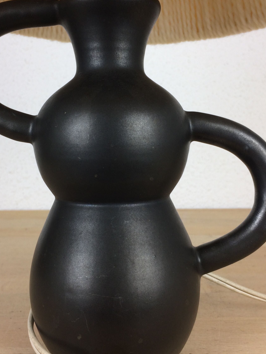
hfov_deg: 34.3
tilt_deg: -6.3
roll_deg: +2.4
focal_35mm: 42
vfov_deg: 44.7
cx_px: 115
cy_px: 160
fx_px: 430
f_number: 2.2
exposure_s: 1/50
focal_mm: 4.15
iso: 32
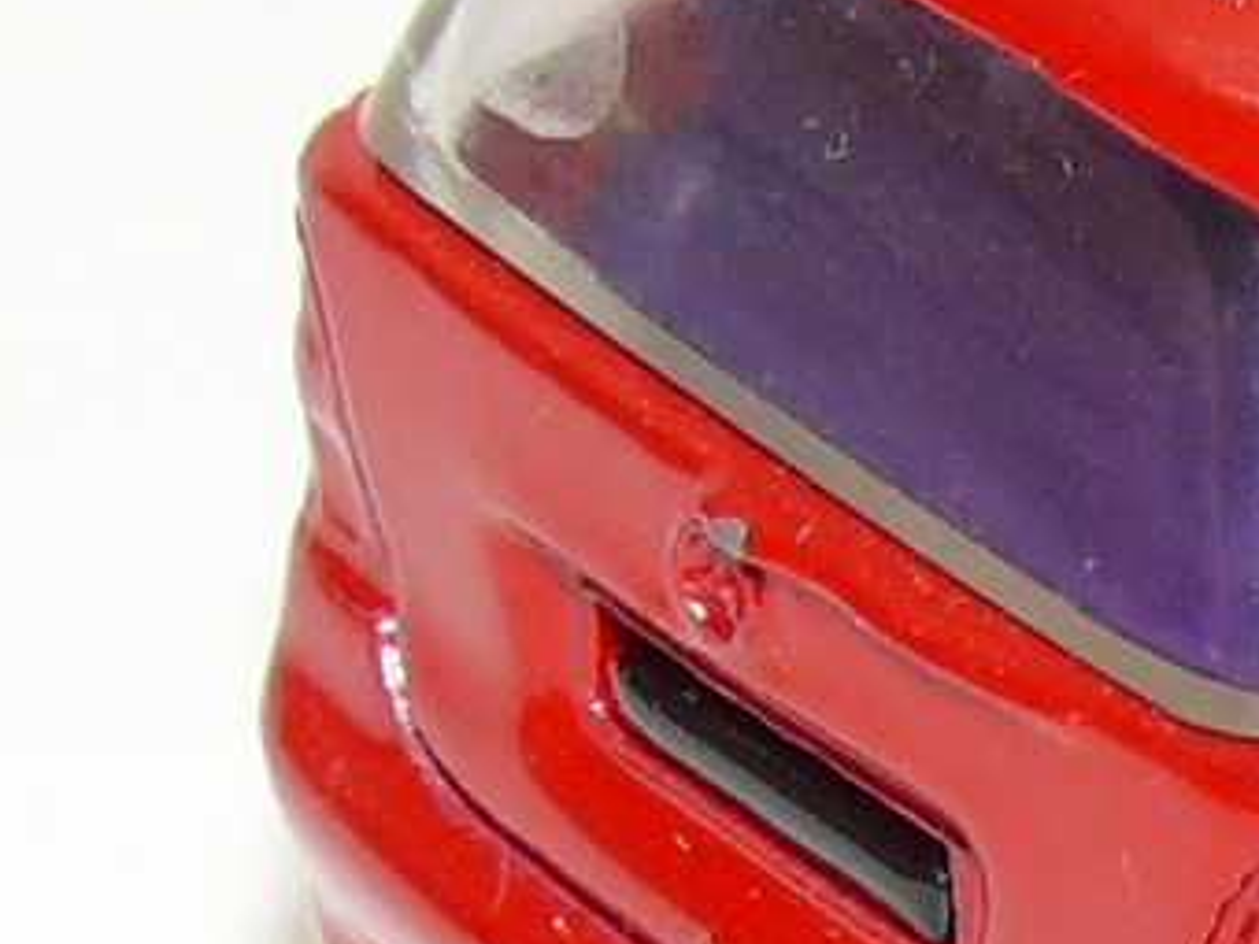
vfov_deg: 2.9
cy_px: 44
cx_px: 2159
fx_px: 18840
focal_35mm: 518
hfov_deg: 3.8
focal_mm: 13.9
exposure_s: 1/30
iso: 100
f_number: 4
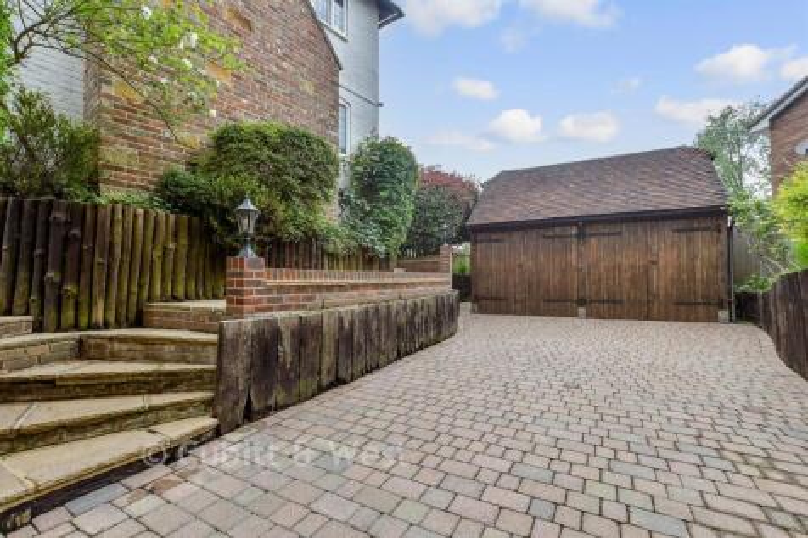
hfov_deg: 100.4
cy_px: 269
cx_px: 404
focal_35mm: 15
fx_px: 337
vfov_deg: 77.3
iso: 160
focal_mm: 10
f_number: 8
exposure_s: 1/30
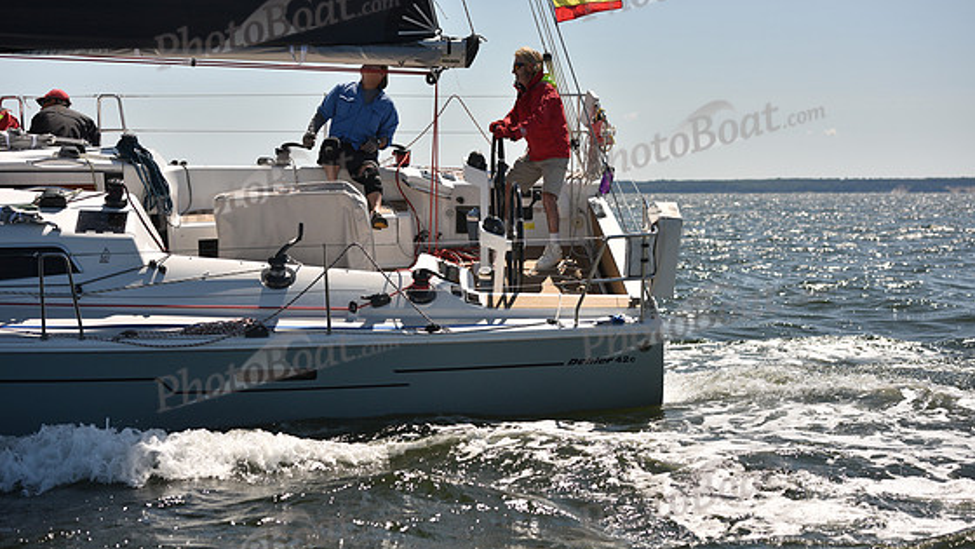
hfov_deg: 27.9
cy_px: 252
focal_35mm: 76
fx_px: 1965
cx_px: 491
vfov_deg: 15.9
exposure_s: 1/1600
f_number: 4
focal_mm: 70
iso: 250
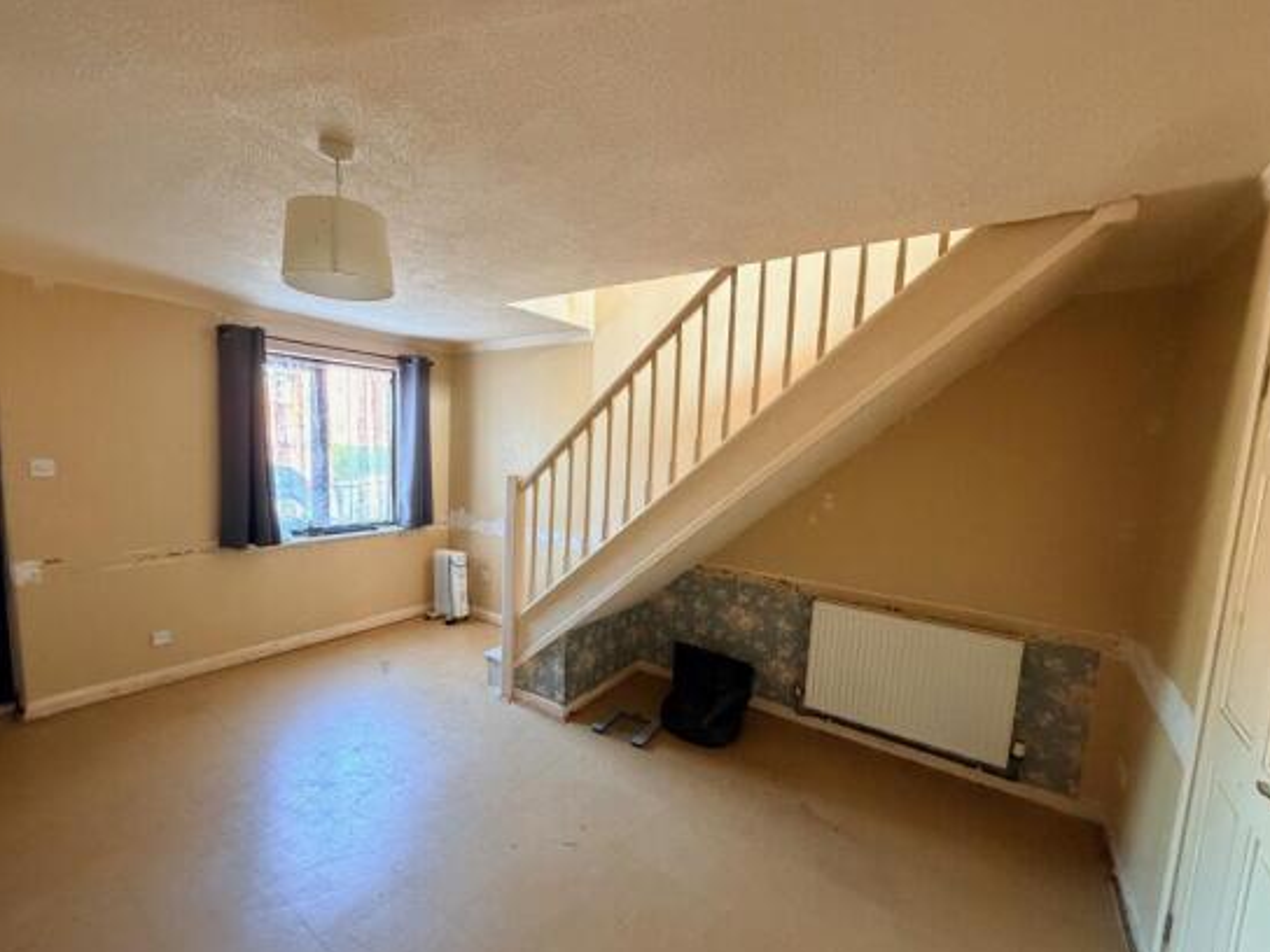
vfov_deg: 81.7
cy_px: 505
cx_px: 603
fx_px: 550
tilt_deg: -7.2
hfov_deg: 98.1
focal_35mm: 15
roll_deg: -2.2
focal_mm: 2.22
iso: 640
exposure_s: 1/60
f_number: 2.2
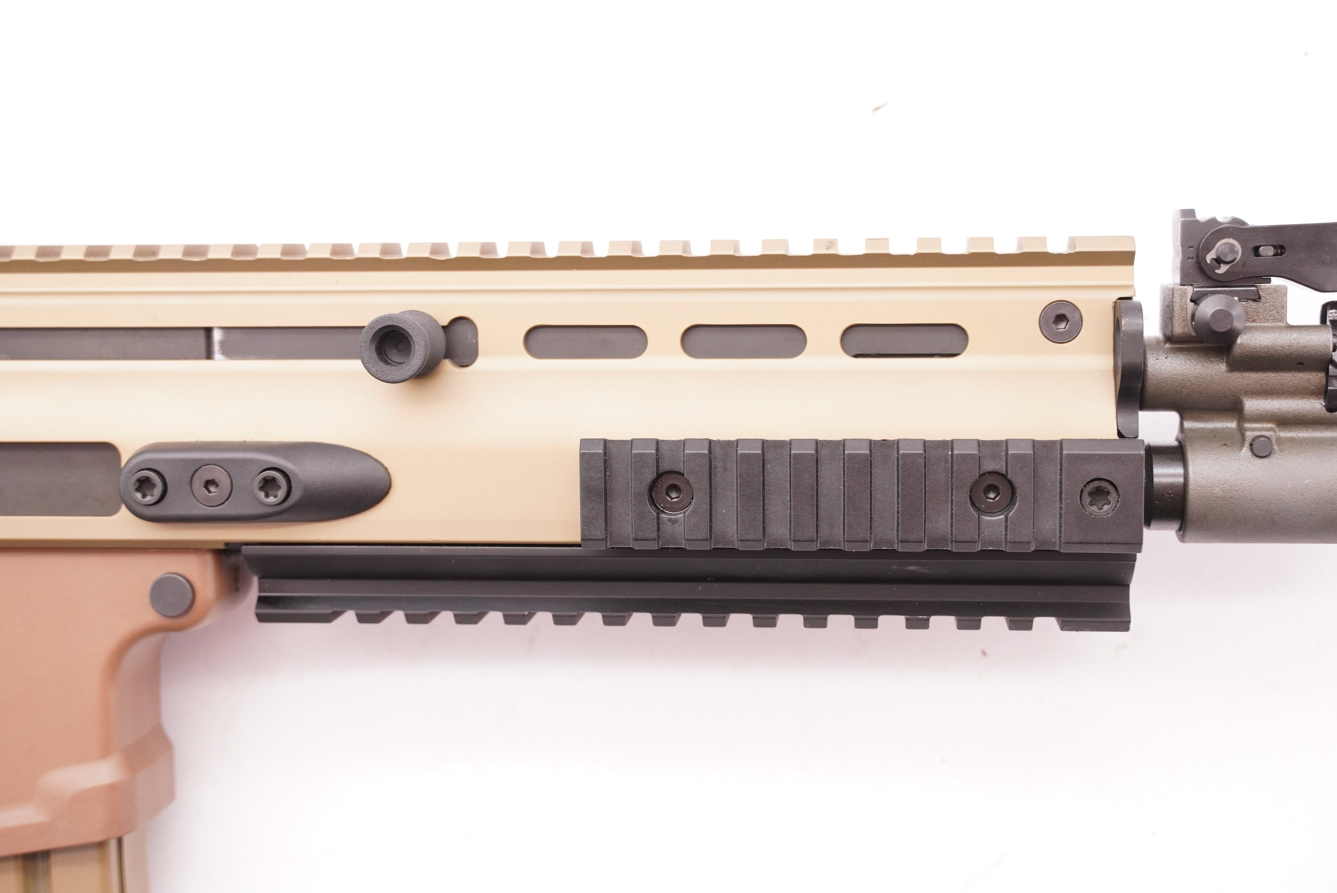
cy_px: 446
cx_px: 668
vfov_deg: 25.1
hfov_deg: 36.9
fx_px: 2007
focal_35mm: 54
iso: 1000
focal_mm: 36
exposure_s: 1/125
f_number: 5.6
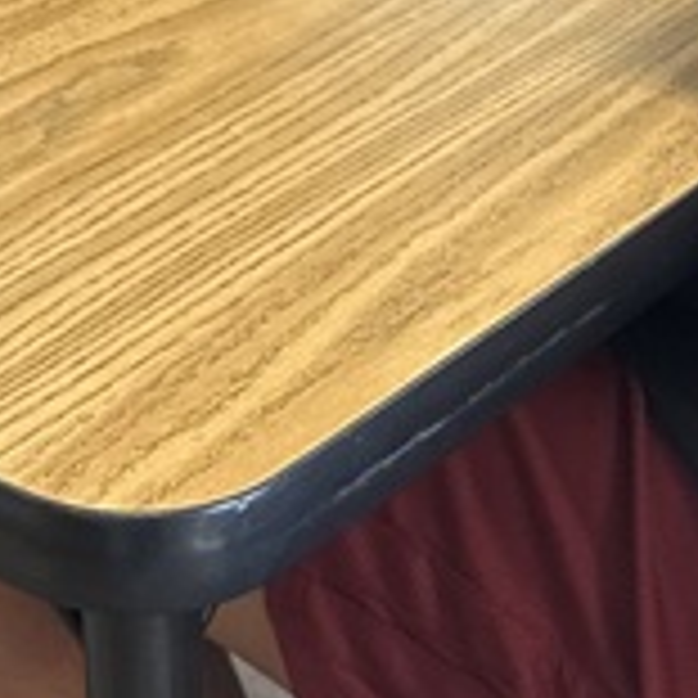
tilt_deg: -28.4
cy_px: 207
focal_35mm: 140
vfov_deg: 12.4
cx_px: 698
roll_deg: -4.5
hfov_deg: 12.3
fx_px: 3194
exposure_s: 1/60
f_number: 1.78
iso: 100
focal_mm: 6.76
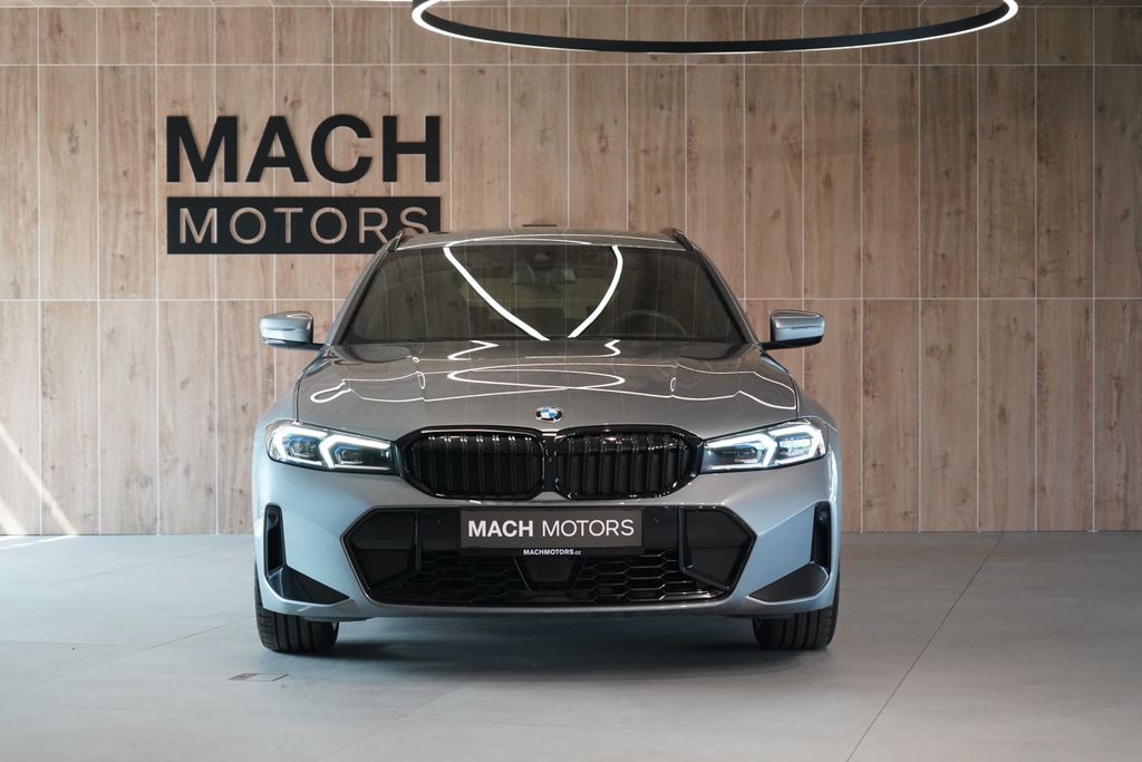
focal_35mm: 70
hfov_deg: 28.8
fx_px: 2221
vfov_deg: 19.5
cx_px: 571
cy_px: 381
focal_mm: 70
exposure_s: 1/160
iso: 3200
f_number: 5.6
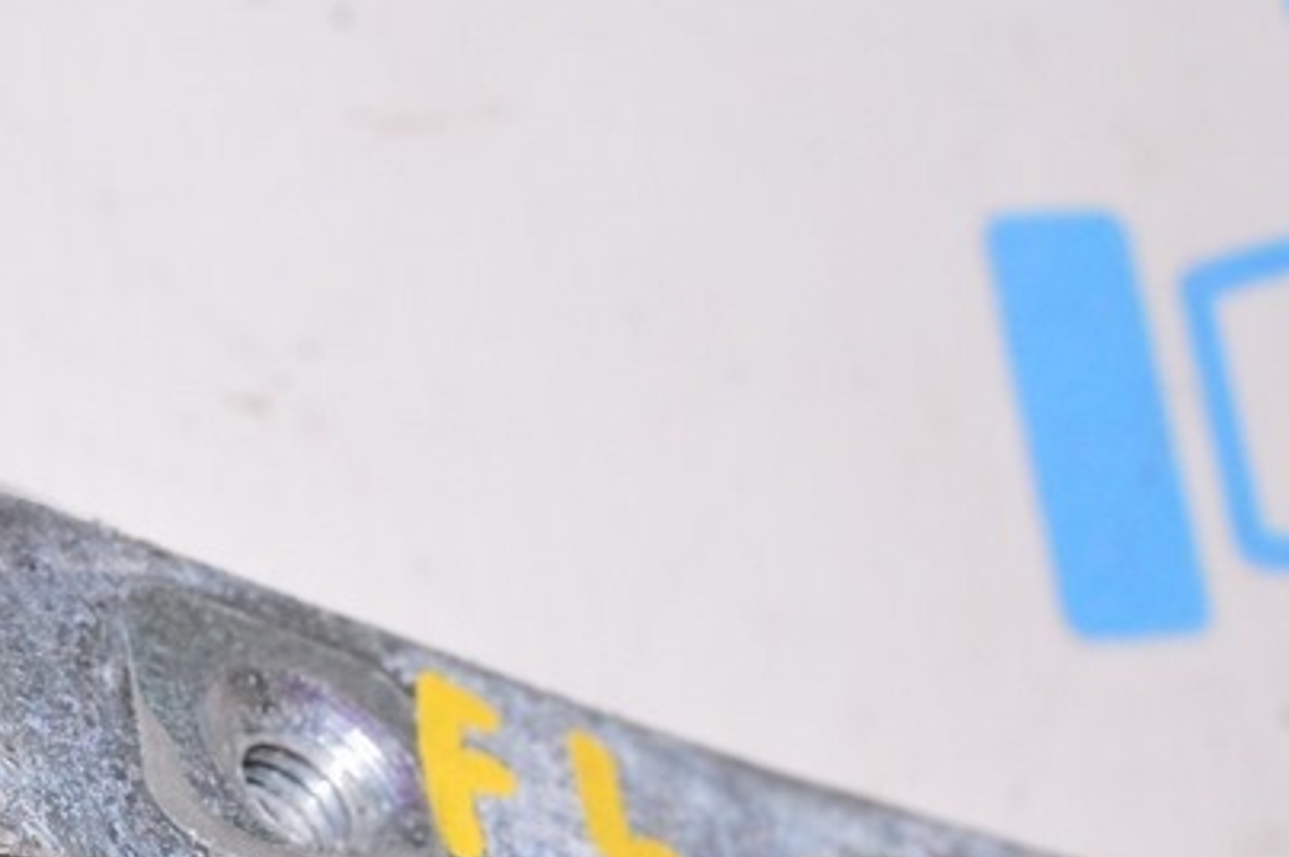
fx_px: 3408
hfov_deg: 20.6
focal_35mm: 95
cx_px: -32
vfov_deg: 14.1
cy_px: 916
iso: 1600
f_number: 8
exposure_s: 1/200
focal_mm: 25
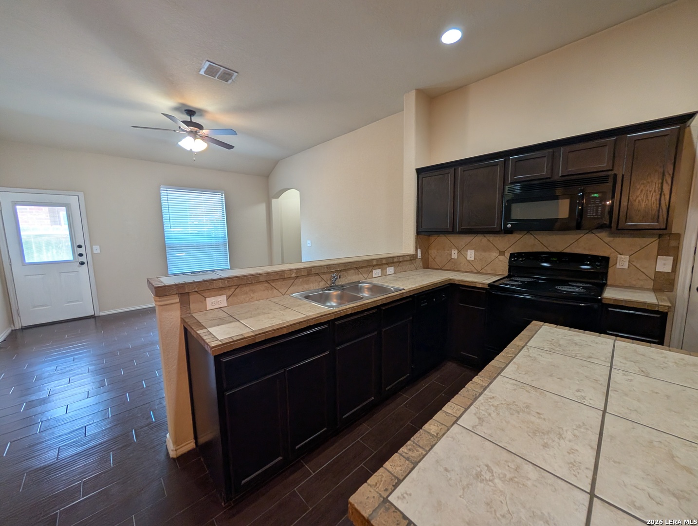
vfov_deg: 94.7
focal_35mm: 12
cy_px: 263
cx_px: 349
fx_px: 242
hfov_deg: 110.5
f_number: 1.7
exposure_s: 1/60
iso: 91
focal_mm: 2.02
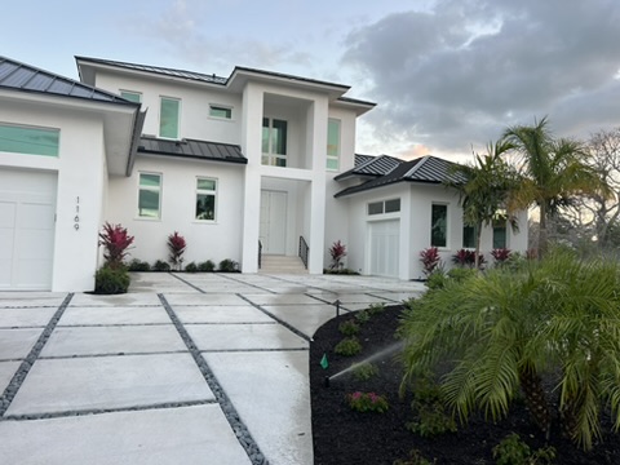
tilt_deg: +1.5
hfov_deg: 67.3
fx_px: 466
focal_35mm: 26
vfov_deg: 53.1
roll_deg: -1.4
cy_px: 232
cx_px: 310
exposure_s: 1/121
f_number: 1.5
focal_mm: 5.7
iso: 32
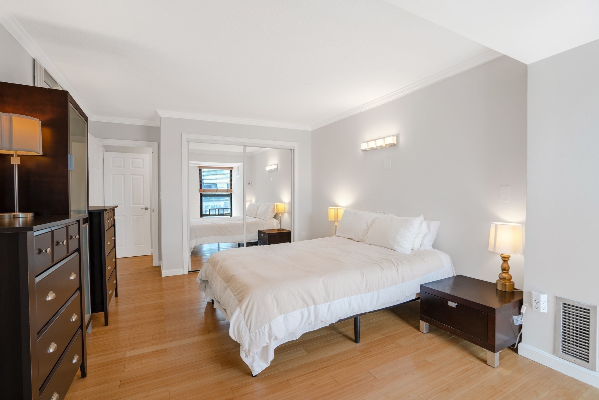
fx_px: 266
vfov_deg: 73.7
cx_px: 300
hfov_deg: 96.7
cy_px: 200
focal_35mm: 16
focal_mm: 16
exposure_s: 1/250
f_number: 7.1
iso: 250
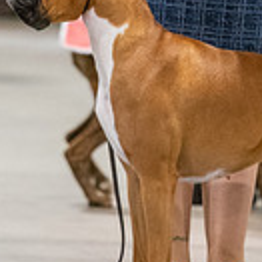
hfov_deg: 2.0
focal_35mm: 874
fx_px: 7484
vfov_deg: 2.0
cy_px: -60
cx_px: 155
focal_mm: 200
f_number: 3.2
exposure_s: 1/250
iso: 6400
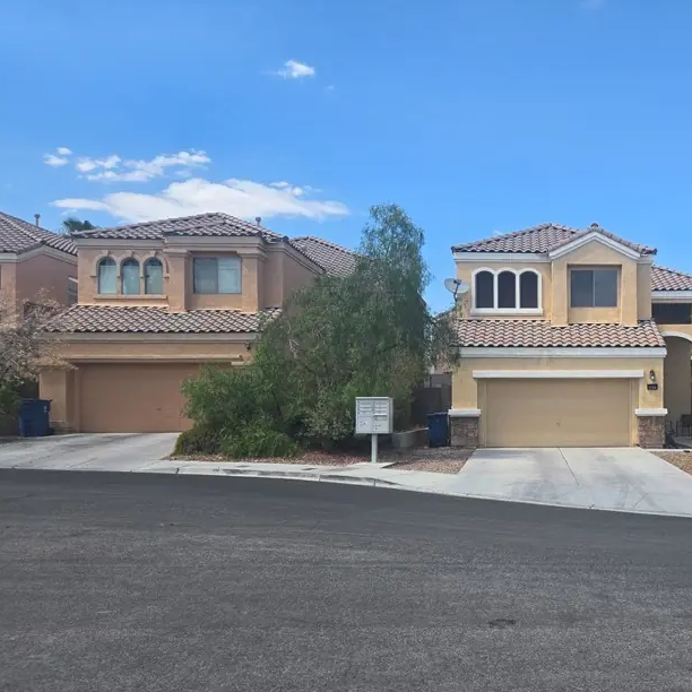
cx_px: 550
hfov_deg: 46.0
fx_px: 769
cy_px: 410
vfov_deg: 48.2
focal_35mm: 34
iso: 25
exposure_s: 1/1445
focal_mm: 5.4
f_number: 1.8
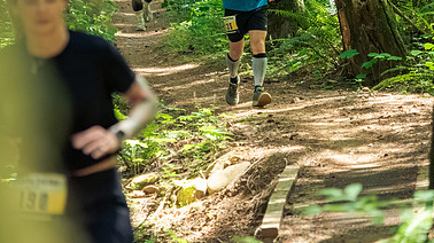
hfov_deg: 5.9
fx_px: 4232
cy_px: 29
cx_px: 164
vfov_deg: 3.3
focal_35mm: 368
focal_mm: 110
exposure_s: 1/800
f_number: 2.8
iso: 5000
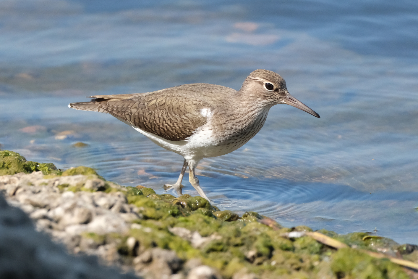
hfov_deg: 2.3
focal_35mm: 900
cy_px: 140
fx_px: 10449
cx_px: 209
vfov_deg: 1.5
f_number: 8
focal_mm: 600
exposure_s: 1/2000
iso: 2000
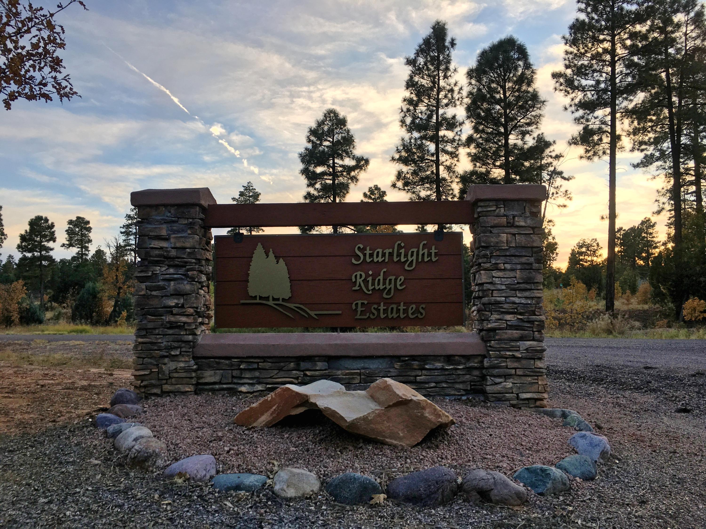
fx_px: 591
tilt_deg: +4.8
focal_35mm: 29
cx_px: 353
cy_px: 264
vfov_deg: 48.2
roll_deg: +1.2
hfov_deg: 61.7
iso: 25
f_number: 2.2
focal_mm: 4.15
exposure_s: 1/144
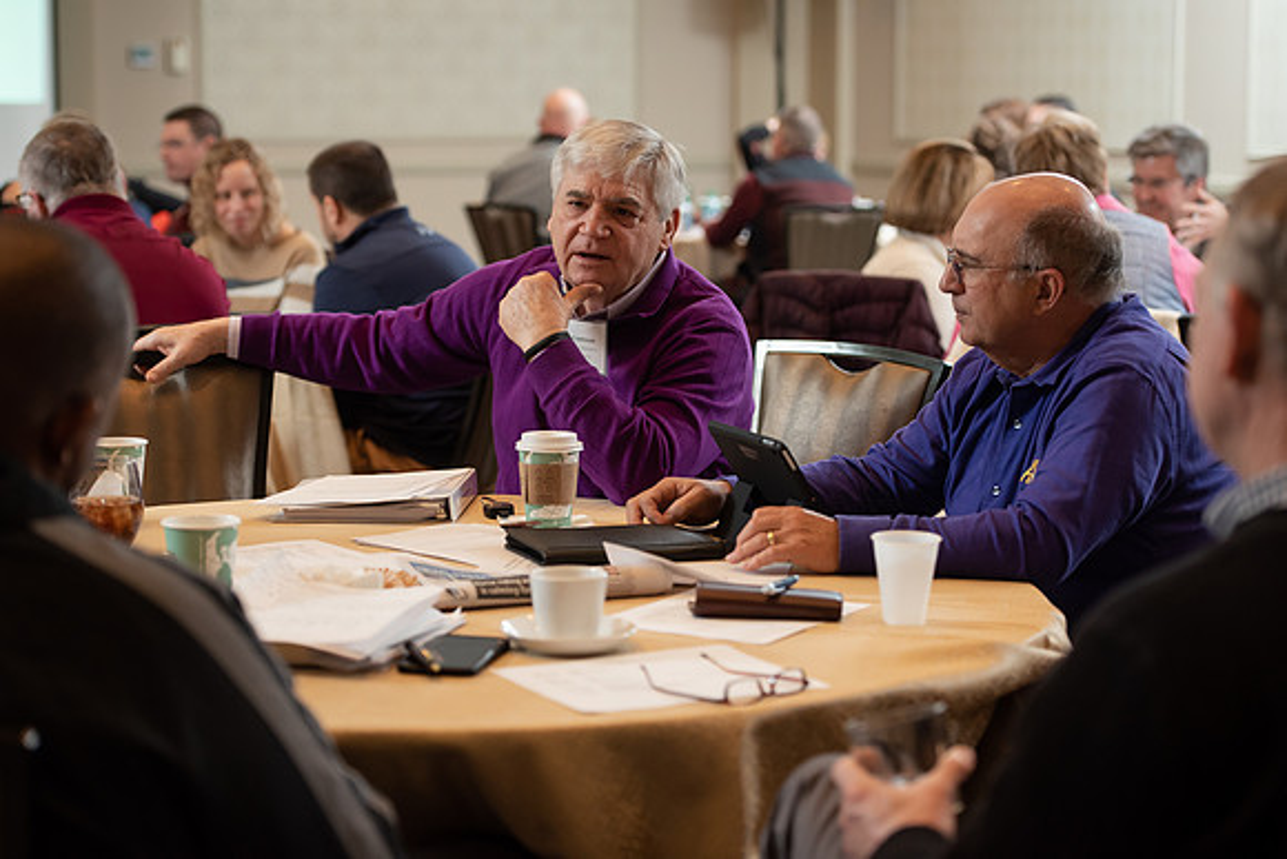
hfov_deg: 24.8
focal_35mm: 82
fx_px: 2932
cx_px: 644
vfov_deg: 16.7
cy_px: 430
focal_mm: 82
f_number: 3.5
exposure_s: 1/200
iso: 1250
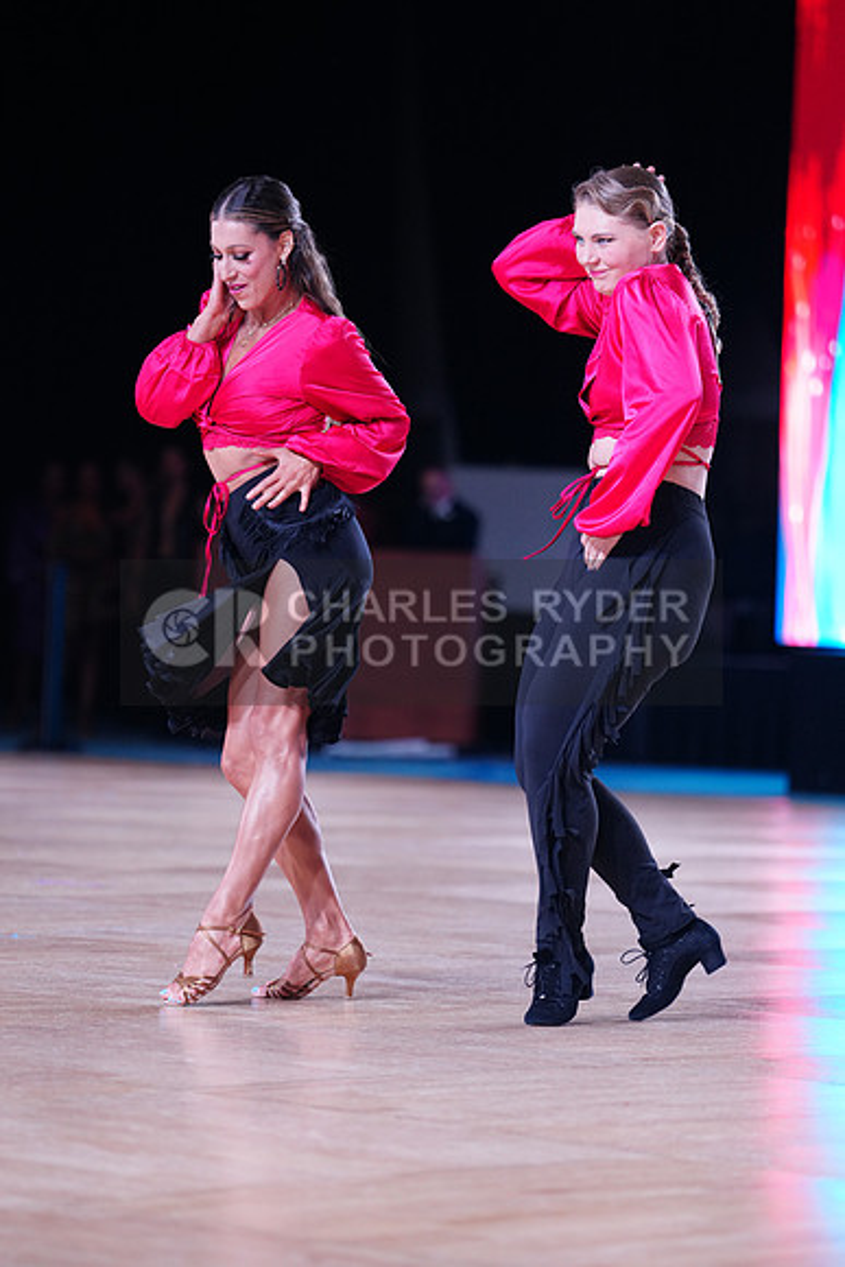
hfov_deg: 9.0
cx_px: 422
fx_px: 5383
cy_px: 634
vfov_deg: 13.4
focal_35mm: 153
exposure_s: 1/640
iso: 1600
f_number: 2.8
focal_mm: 153
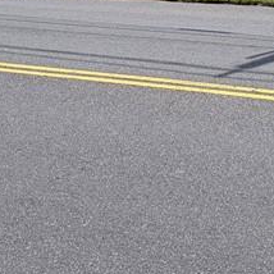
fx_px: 985
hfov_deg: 15.5
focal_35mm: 110
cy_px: -111
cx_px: 293
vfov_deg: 14.9
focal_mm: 5.96
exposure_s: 1/6329
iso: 50
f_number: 1.6
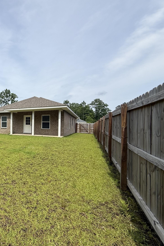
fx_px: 137
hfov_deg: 50.4
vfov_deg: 84.0
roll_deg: -1.0
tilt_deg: +0.3
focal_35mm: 20
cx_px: 1
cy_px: 125
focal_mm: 2.22
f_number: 2.2
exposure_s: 1/2410
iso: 50
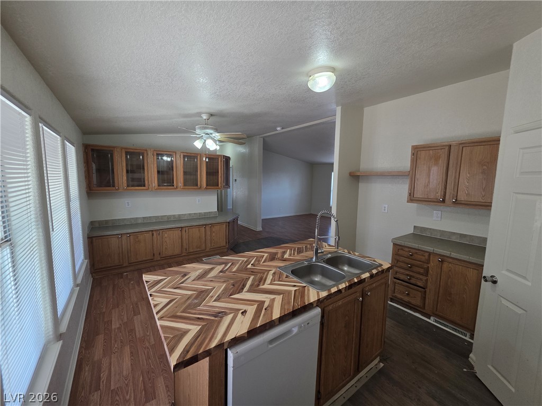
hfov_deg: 106.2
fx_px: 204
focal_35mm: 13
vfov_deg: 89.9
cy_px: 203
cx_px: 271
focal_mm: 2.2
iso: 80
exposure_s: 1/120
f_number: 1.9
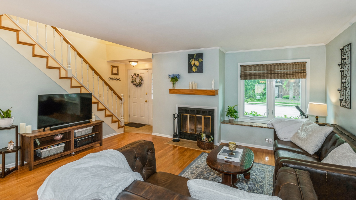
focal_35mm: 18
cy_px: 113
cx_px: 179
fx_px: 170
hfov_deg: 92.7
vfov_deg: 60.8
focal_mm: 17
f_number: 8
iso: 500
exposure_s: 1/15
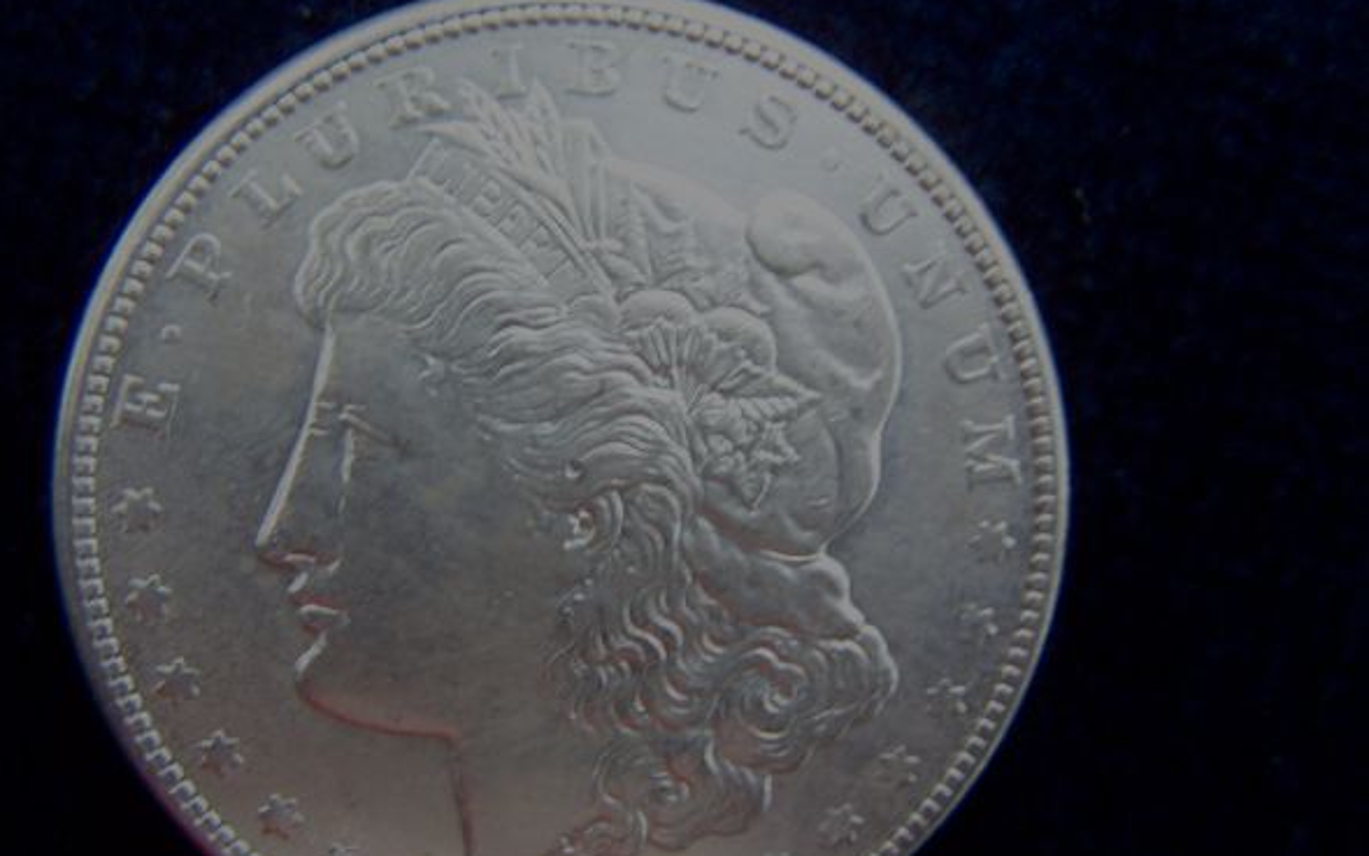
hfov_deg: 48.2
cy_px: 442
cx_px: 676
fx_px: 1530
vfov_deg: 31.2
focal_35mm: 41
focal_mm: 6.3
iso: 80
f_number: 2.8
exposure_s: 1/30
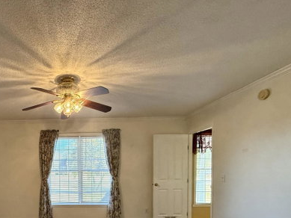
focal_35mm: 23
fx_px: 193
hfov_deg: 68.4
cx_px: 68
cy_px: 178
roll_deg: +0.3
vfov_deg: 54.4
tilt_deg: -1.8
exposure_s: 1/120
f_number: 2.2
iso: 250
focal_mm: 2.22
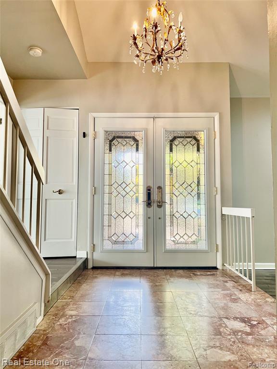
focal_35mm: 26
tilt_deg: +5.5
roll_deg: +0.0
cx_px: 138
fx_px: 277
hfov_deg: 53.1
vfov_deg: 67.3
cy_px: 184
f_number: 1.5
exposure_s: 1/120
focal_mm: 5.7
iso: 64
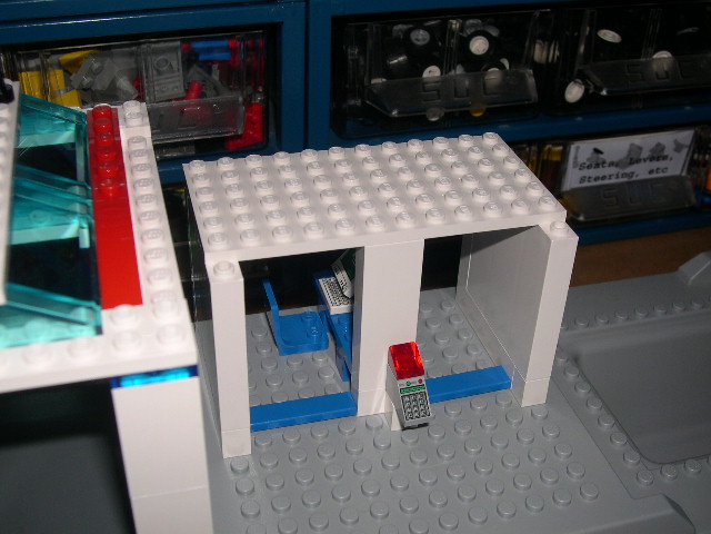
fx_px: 863
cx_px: 356
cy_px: 267
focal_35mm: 42
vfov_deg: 34.3
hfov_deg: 44.8
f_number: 8
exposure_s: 1/60
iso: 100
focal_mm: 9
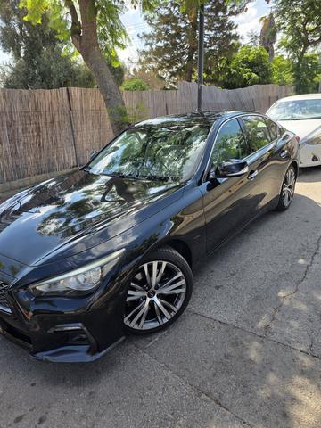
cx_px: 160
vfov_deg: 73.9
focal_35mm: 23
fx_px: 284
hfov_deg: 58.9
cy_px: 214
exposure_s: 1/3273
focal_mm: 6.25
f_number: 1.7
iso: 80
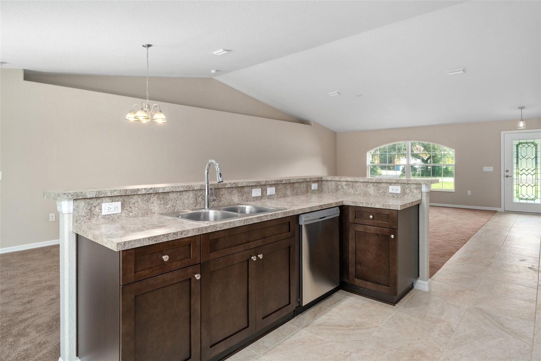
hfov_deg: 85.4
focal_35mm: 20
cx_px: 270
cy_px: 180
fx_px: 293
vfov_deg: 63.2
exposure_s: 1/4
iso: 320
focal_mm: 13
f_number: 8
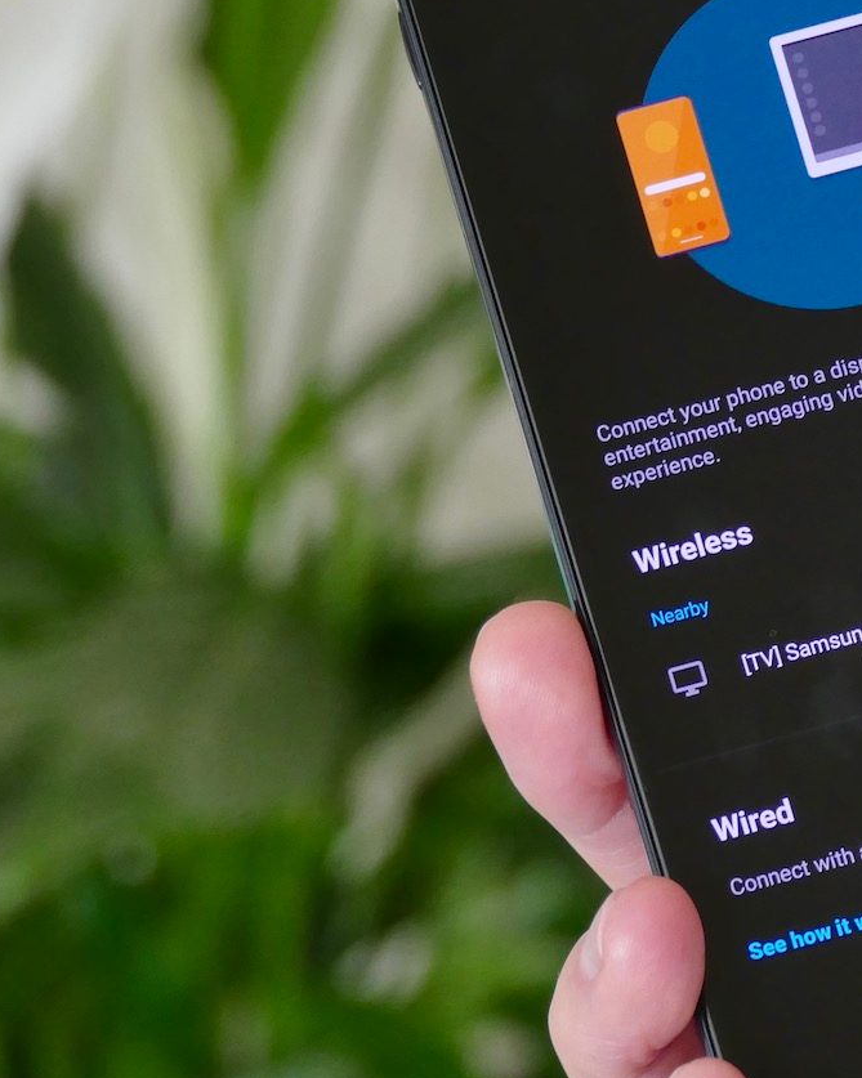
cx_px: 889
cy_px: 418
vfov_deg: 6.0
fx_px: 10306
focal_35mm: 323
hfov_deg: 4.8
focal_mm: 52.4
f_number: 4.5
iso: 640
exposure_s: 1/80
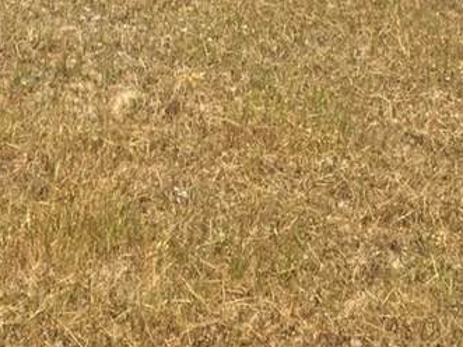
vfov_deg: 12.1
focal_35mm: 112
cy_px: -292
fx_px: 1497
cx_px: 154
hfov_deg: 17.5
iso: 25
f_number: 2.2
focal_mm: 4.15
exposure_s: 1/1876
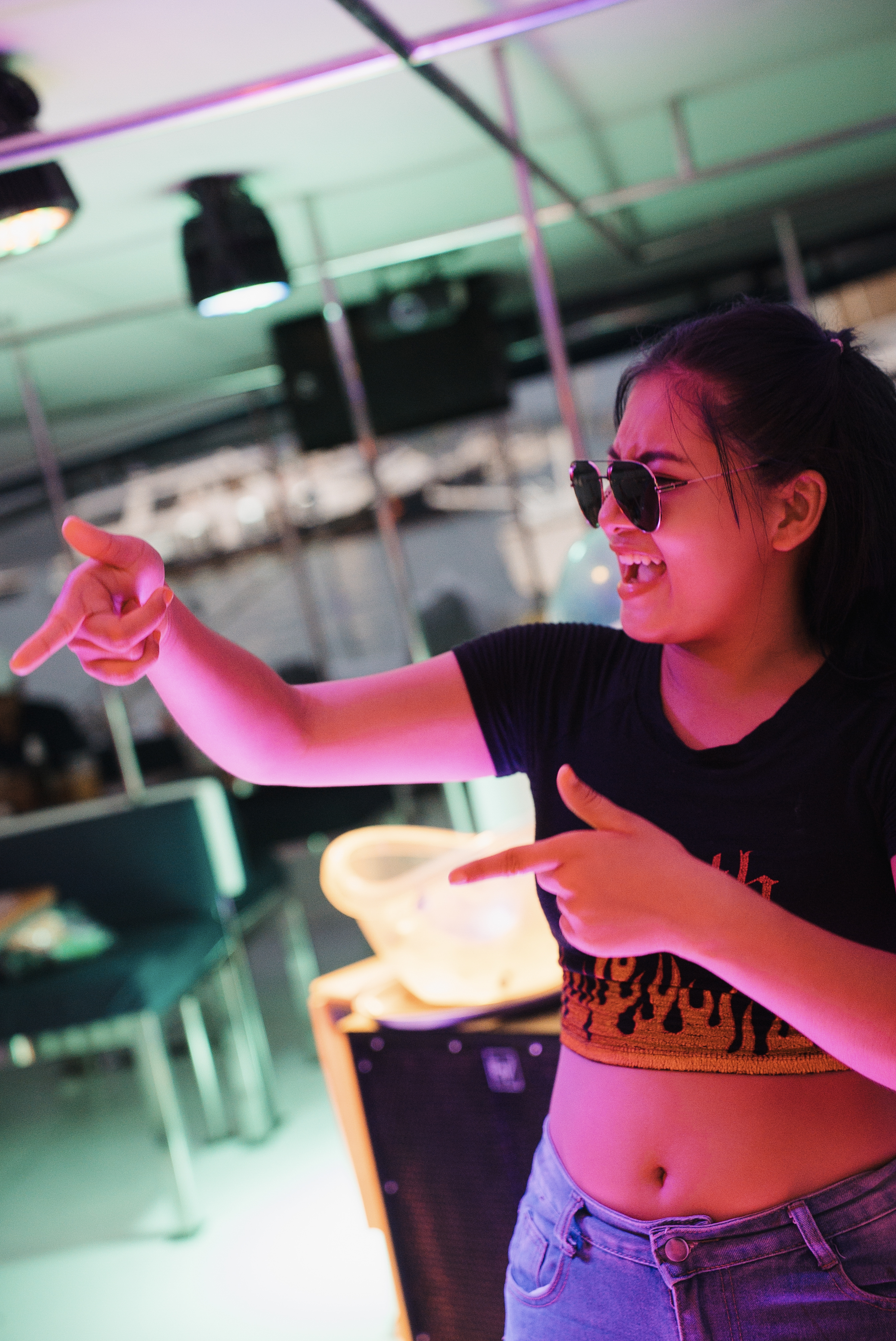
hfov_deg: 24.2
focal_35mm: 56
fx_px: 2088
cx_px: 465
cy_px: 670
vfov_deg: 35.6
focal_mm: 53
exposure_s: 1/200
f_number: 2.8
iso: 3200
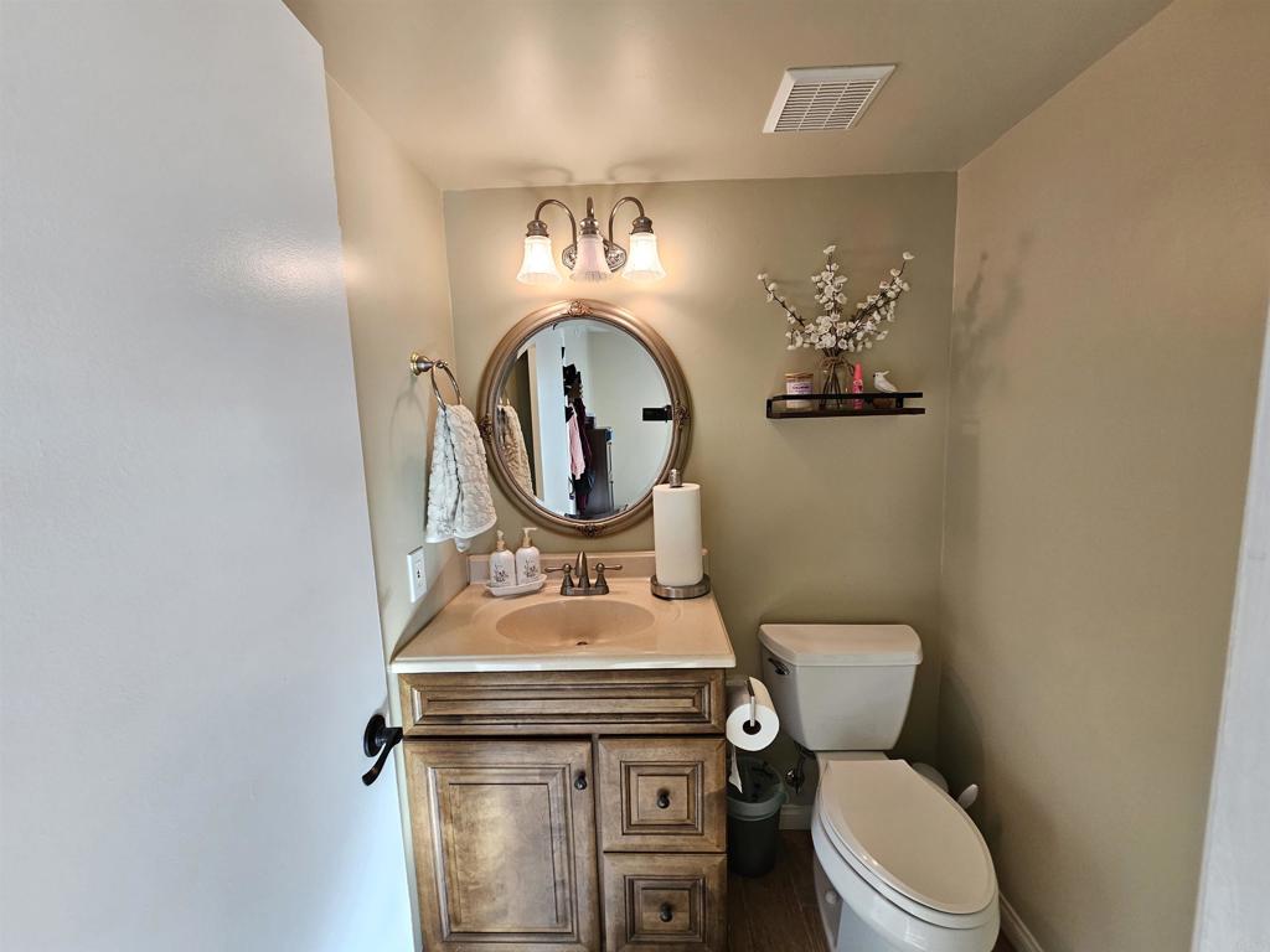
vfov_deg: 89.9
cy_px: 476
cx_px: 635
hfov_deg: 106.2
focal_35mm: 13
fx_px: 477
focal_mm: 2.2
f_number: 2.2
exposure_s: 1/60
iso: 100
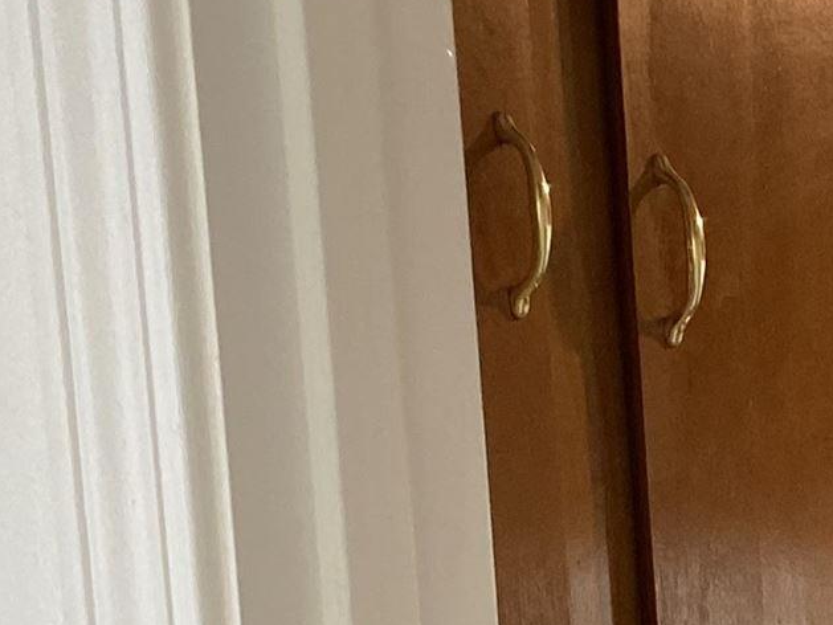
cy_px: 1296
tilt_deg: -8.1
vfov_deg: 10.6
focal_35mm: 127
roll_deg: +1.4
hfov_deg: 13.7
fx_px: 3057
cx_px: 1535
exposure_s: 1/60
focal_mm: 4.25
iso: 125
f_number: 1.8
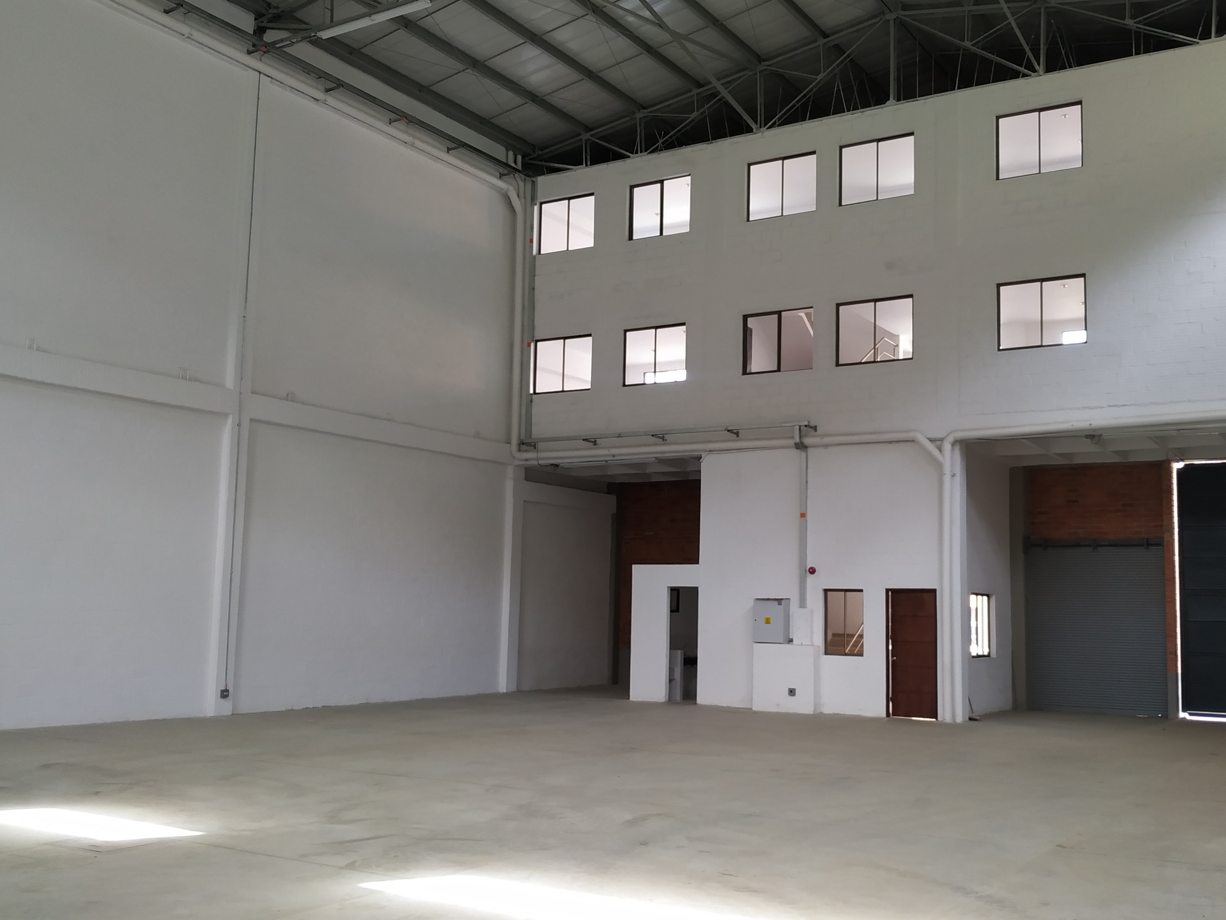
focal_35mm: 34
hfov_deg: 53.9
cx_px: 674
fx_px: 1204
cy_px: 468
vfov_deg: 41.8
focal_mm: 3.94
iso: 200
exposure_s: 1/120
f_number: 1.9
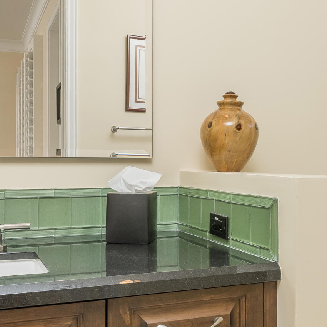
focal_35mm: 45
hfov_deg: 37.5
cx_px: 190
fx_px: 481
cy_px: 159
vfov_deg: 37.5
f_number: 8
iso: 500
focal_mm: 10
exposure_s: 1/200
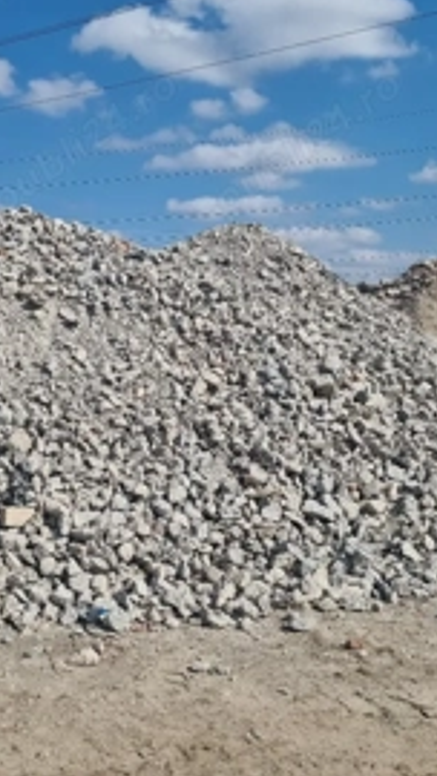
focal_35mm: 42
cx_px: 141
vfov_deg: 48.3
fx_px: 865
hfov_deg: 28.2
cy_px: 402
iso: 50
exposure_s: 1/10000
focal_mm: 5.4
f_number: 1.8
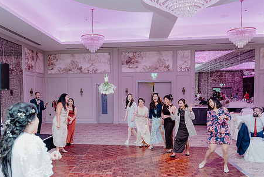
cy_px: 108
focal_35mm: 31
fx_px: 227
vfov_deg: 42.1
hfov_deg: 59.9
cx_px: 109
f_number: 3.5
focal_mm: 24
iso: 3200
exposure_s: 1/160
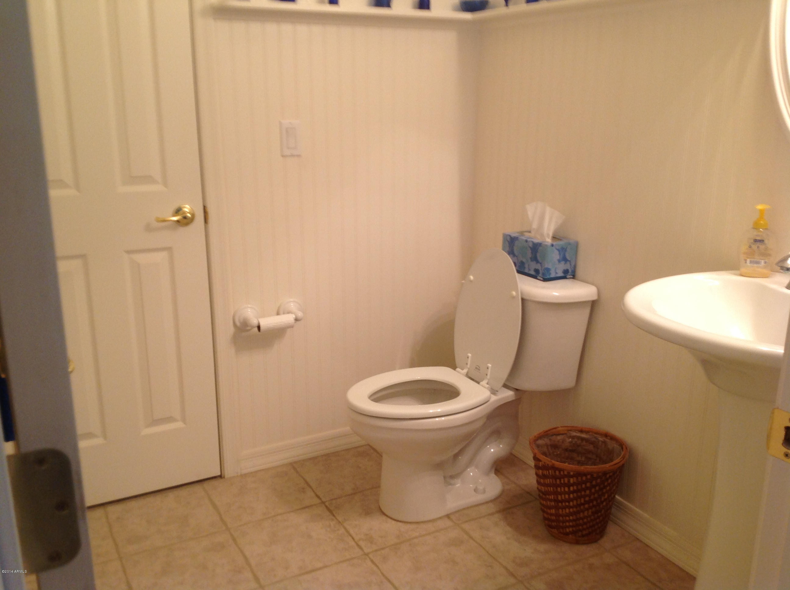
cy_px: 295
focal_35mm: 35
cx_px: 395
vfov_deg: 40.6
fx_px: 798
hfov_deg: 52.7
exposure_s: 1/15
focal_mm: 4.28
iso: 64
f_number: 2.4
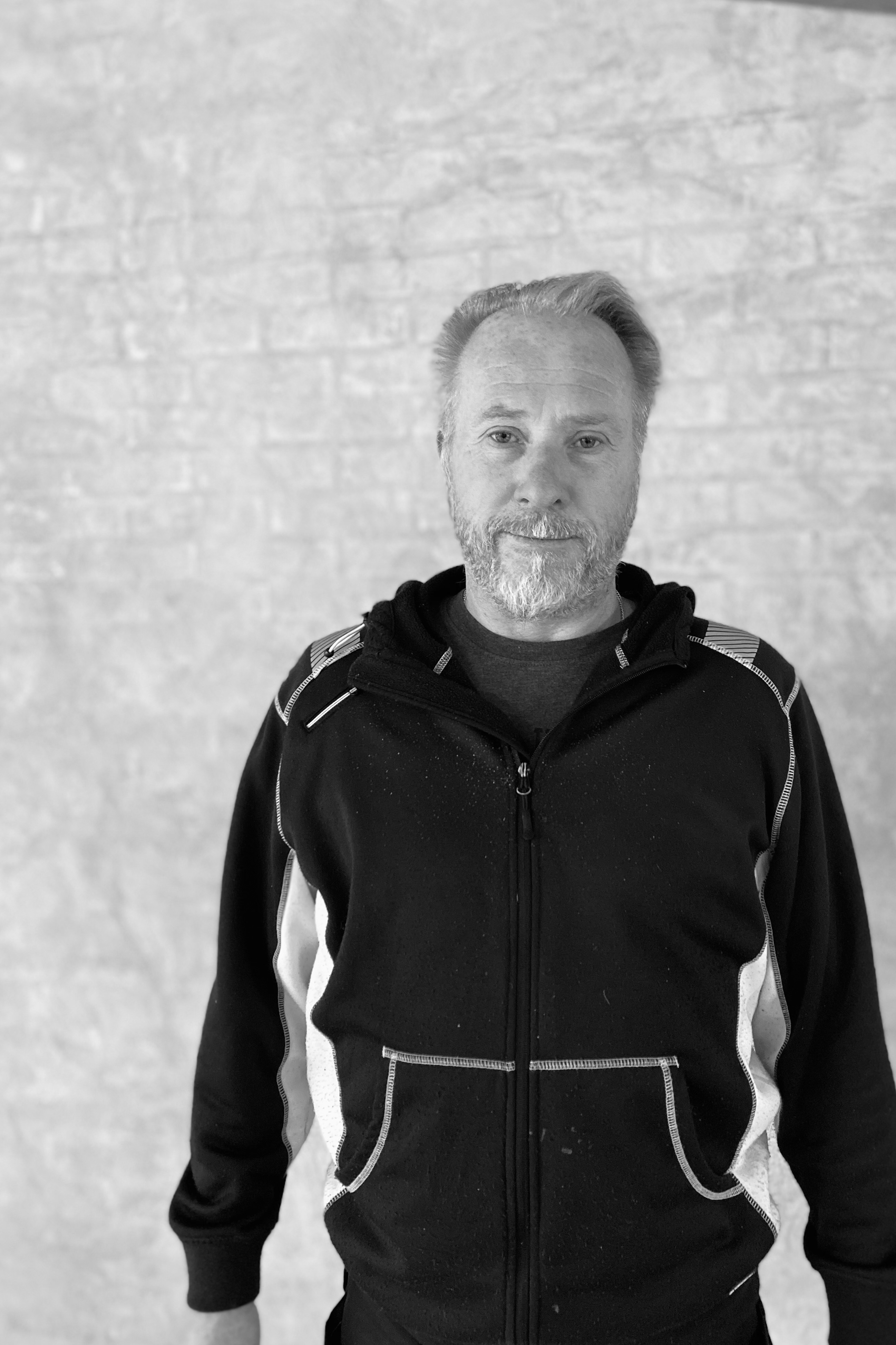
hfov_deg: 46.3
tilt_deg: -7.0
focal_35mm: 28
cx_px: 514
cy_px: 674
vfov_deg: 65.5
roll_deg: +1.8
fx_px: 1045
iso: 320
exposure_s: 1/50
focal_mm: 4.25
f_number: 1.8
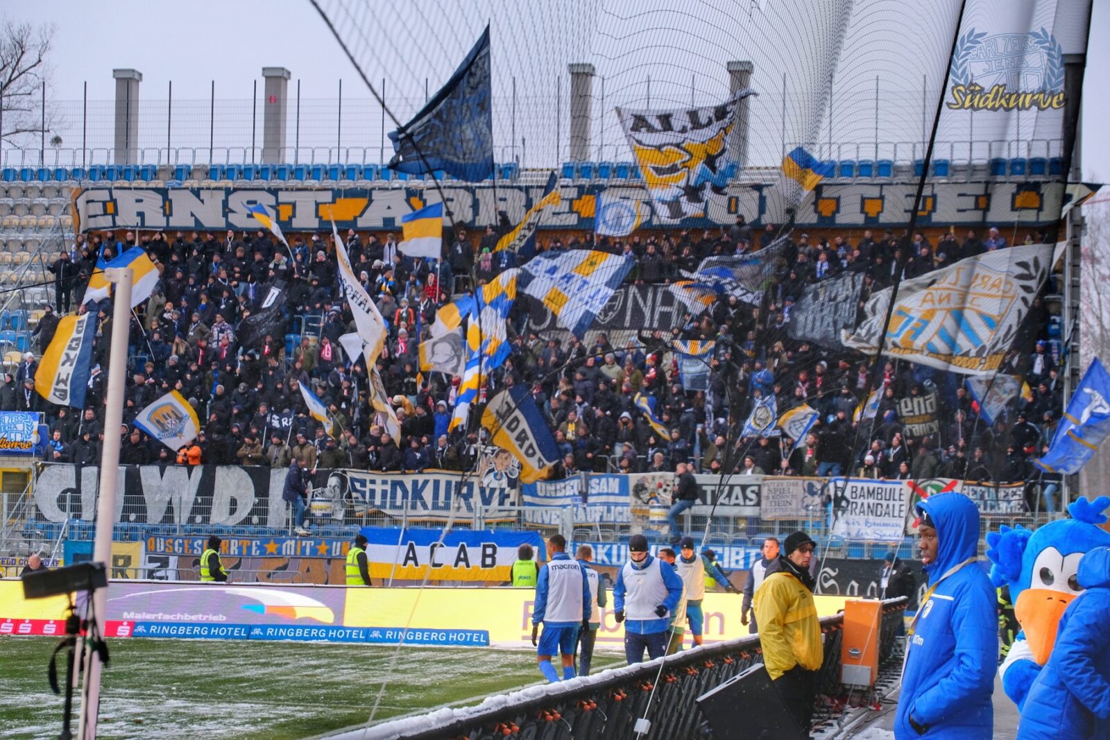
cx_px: 555
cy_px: 370
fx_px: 2405
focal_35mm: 78
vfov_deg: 17.5
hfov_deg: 26.0
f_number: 4.5
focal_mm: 52.1
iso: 1250
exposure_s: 1/150
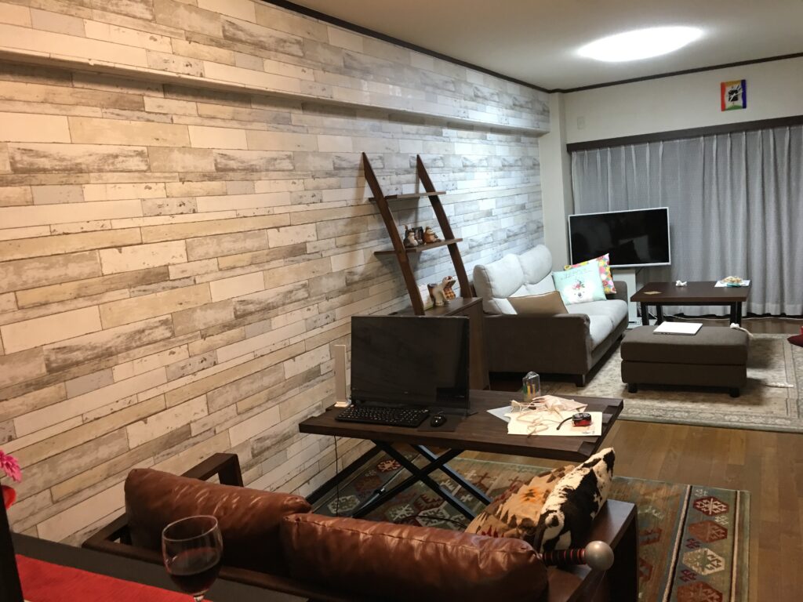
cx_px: 402
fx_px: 673
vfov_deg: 48.2
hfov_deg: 61.7
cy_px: 301
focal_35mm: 29
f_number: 2.2
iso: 64
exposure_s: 1/15
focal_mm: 4.15
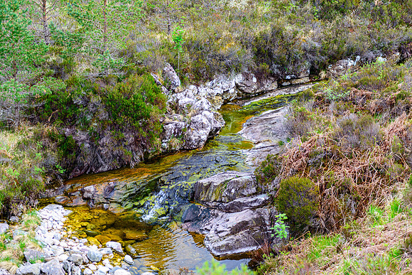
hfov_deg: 34.5
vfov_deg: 23.4
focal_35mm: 58
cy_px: 138
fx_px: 664
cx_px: 206
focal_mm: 58
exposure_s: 1/60
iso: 125
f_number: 2.8
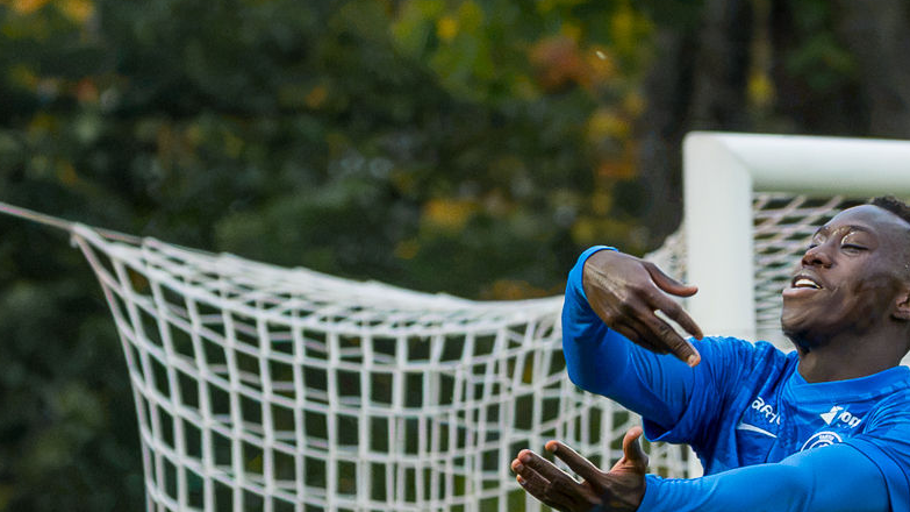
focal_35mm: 1063
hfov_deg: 2.0
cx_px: 751
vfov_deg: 1.1
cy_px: 845
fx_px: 25644
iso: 5000
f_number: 6.3
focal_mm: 214
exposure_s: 1/1000
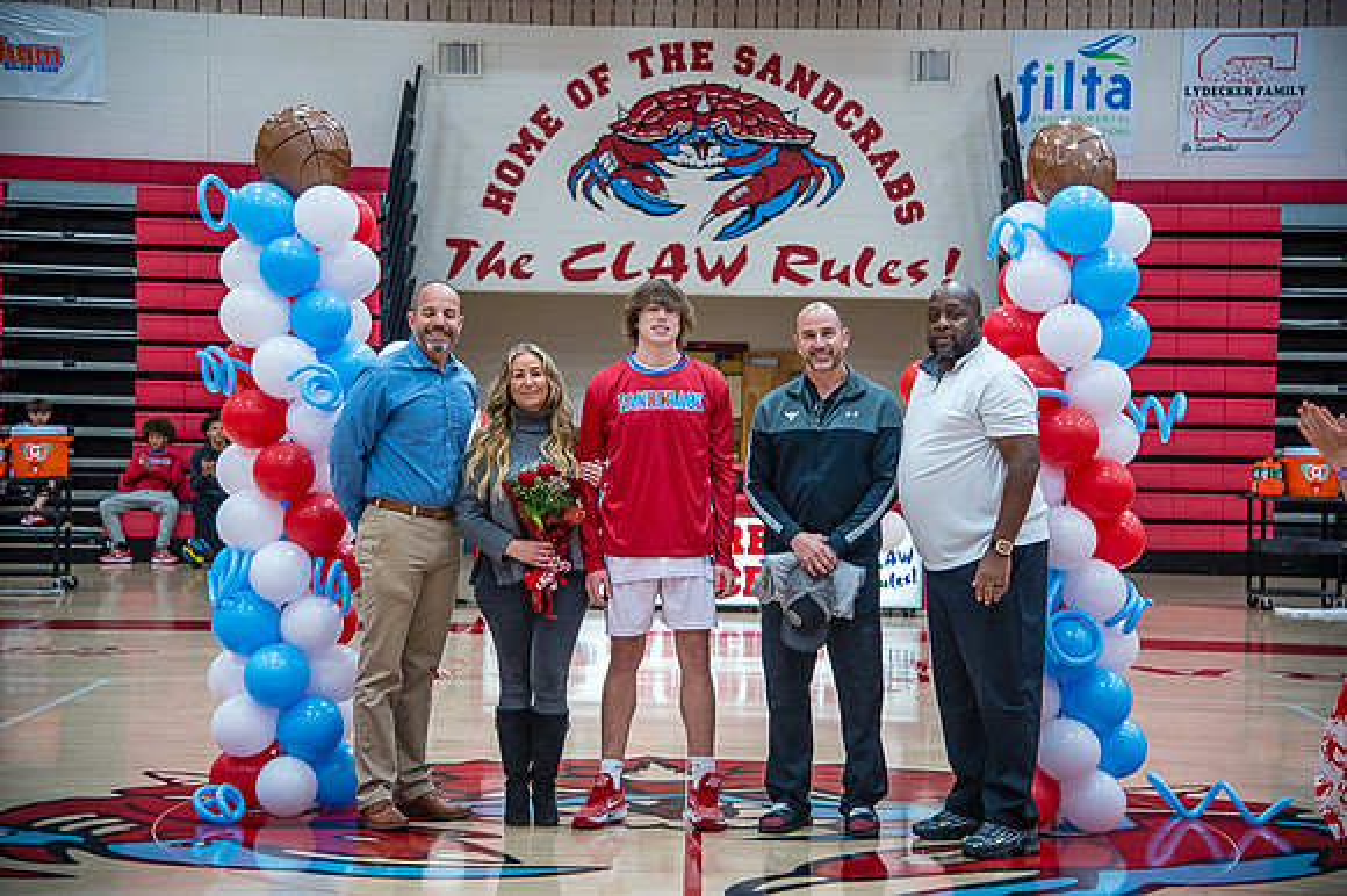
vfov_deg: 19.4
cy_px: 448
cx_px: 674
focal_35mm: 70
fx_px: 2618
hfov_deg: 28.9
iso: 2000
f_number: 4
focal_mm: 70
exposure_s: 1/320
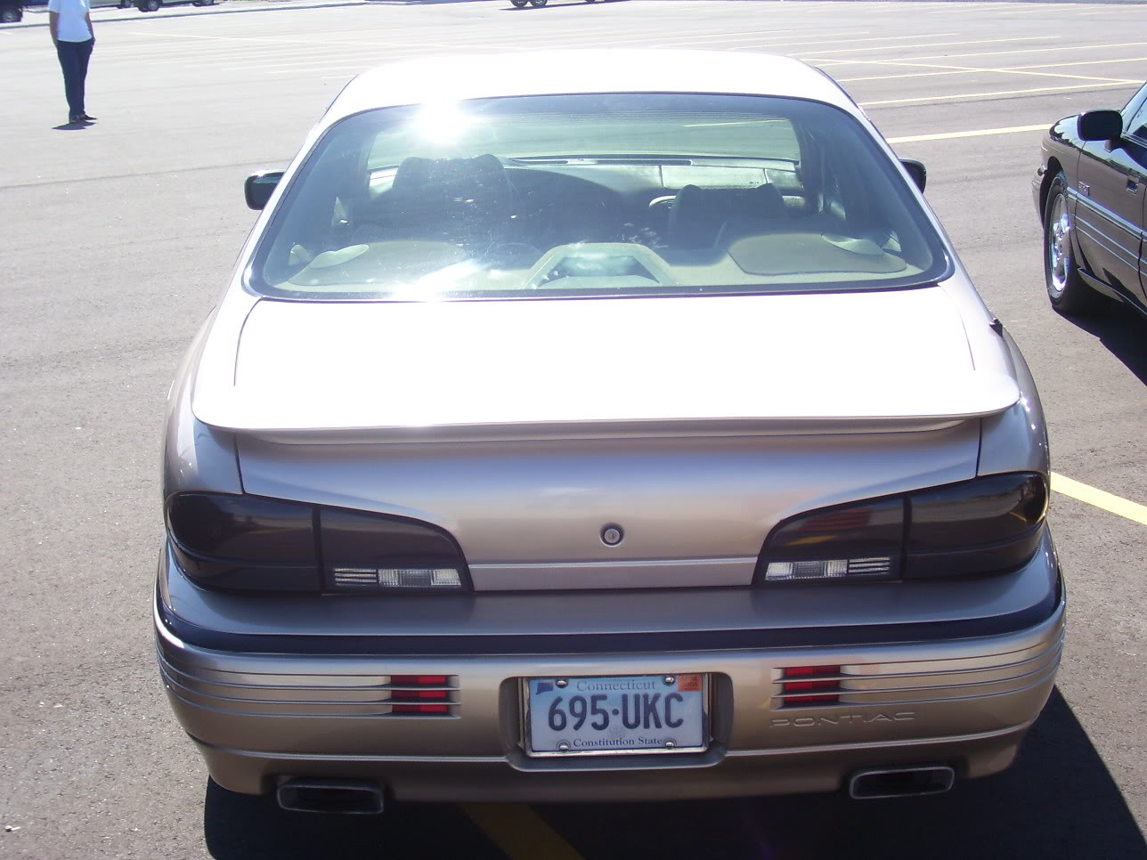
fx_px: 1756
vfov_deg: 27.5
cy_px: 430
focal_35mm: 53
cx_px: 574
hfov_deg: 36.2
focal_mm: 8.6
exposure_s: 1/750
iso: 80
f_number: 3.4
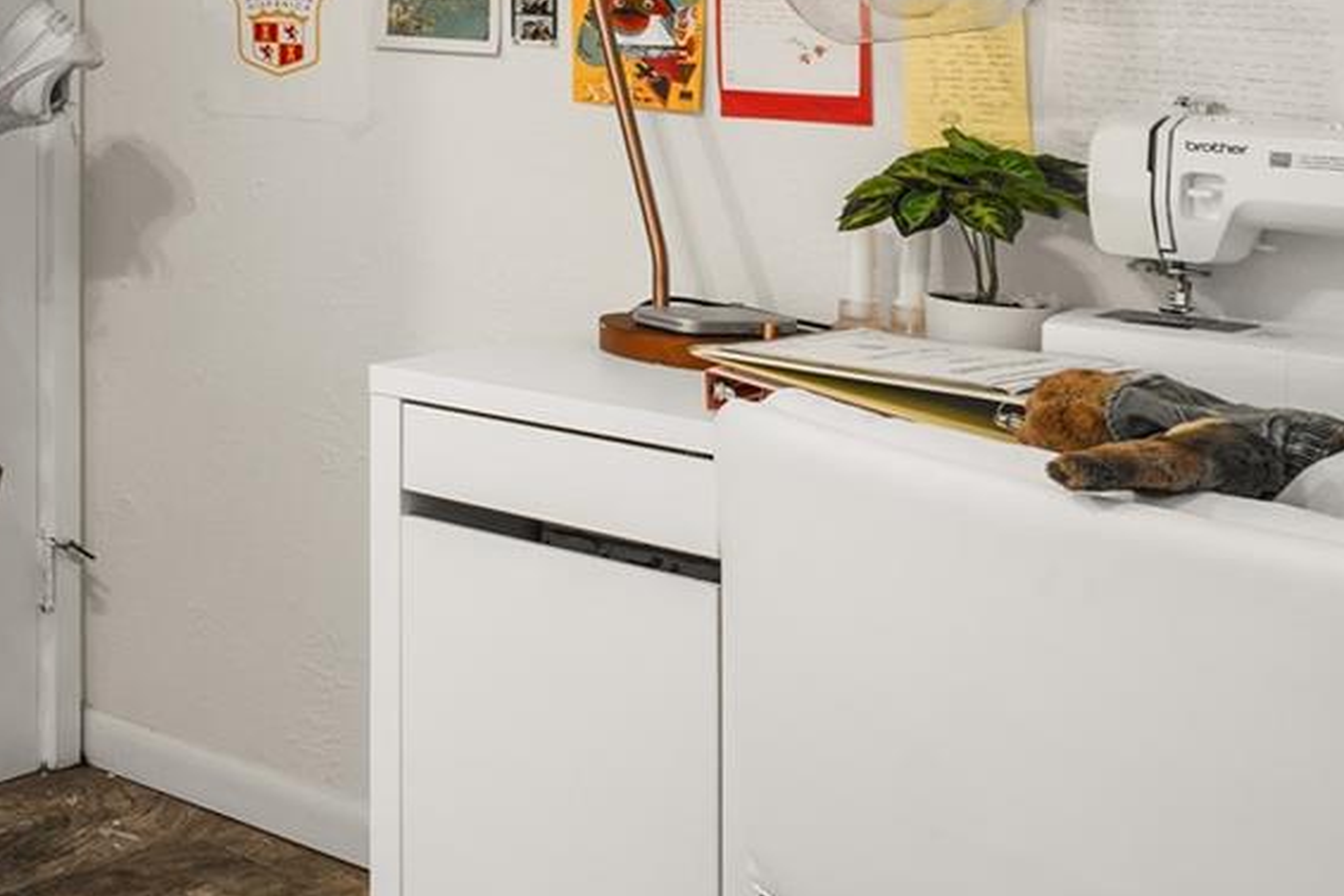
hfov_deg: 22.4
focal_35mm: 58
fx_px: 2166
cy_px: -101
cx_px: -1011
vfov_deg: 22.1
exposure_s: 1/1.67
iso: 200
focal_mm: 16
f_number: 9
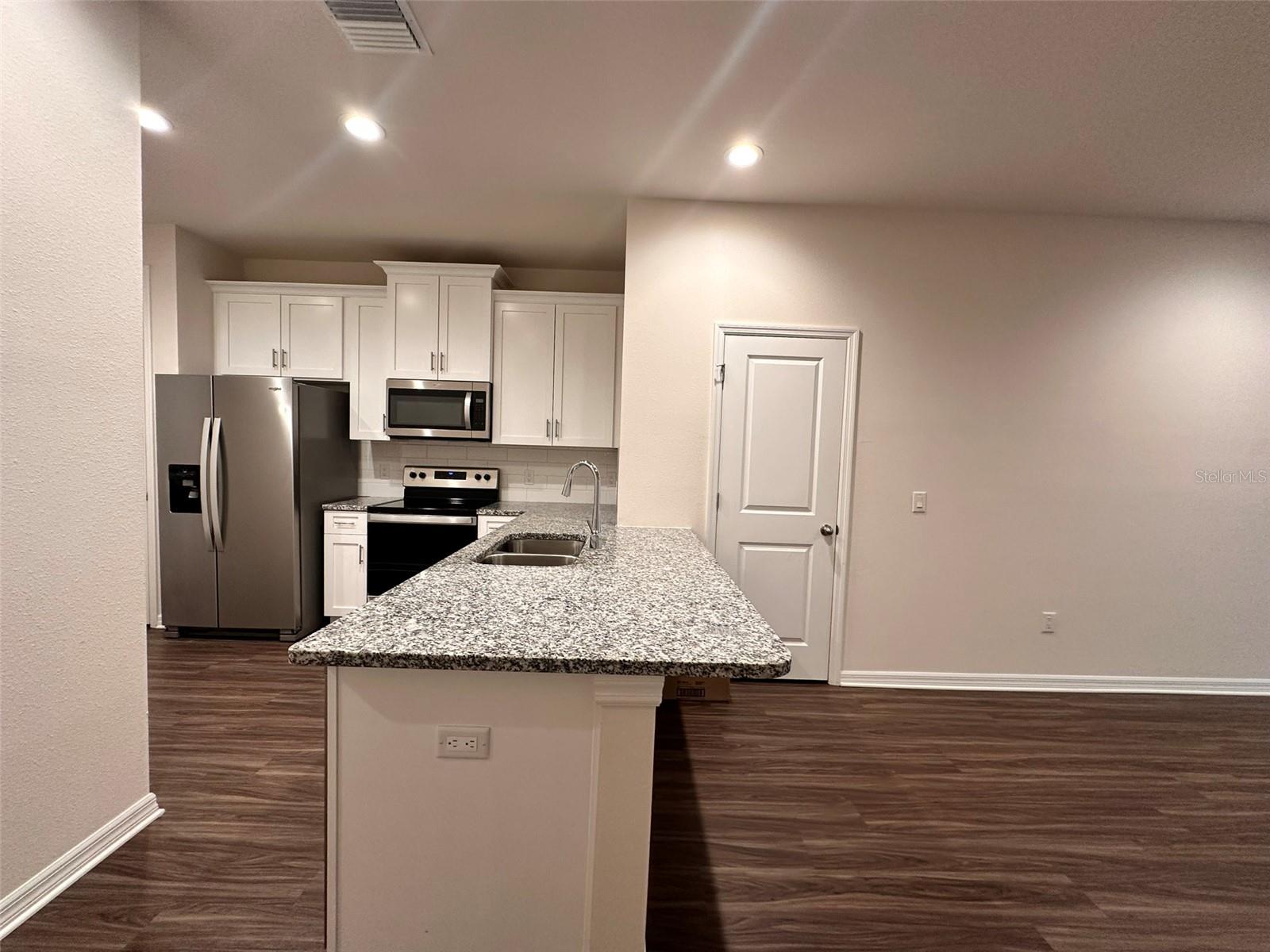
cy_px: 476
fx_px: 514
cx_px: 635
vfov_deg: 85.7
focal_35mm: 14
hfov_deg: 102.1
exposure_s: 1/60
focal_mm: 2.22
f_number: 2.2
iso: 200
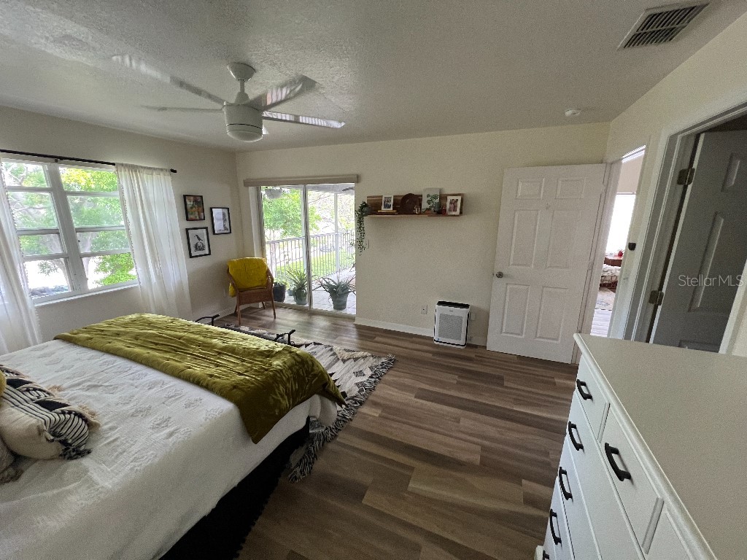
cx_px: 374
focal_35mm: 13
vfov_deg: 89.9
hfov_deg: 106.2
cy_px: 280
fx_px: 281
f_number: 1.8
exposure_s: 1/99
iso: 250
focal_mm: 1.57
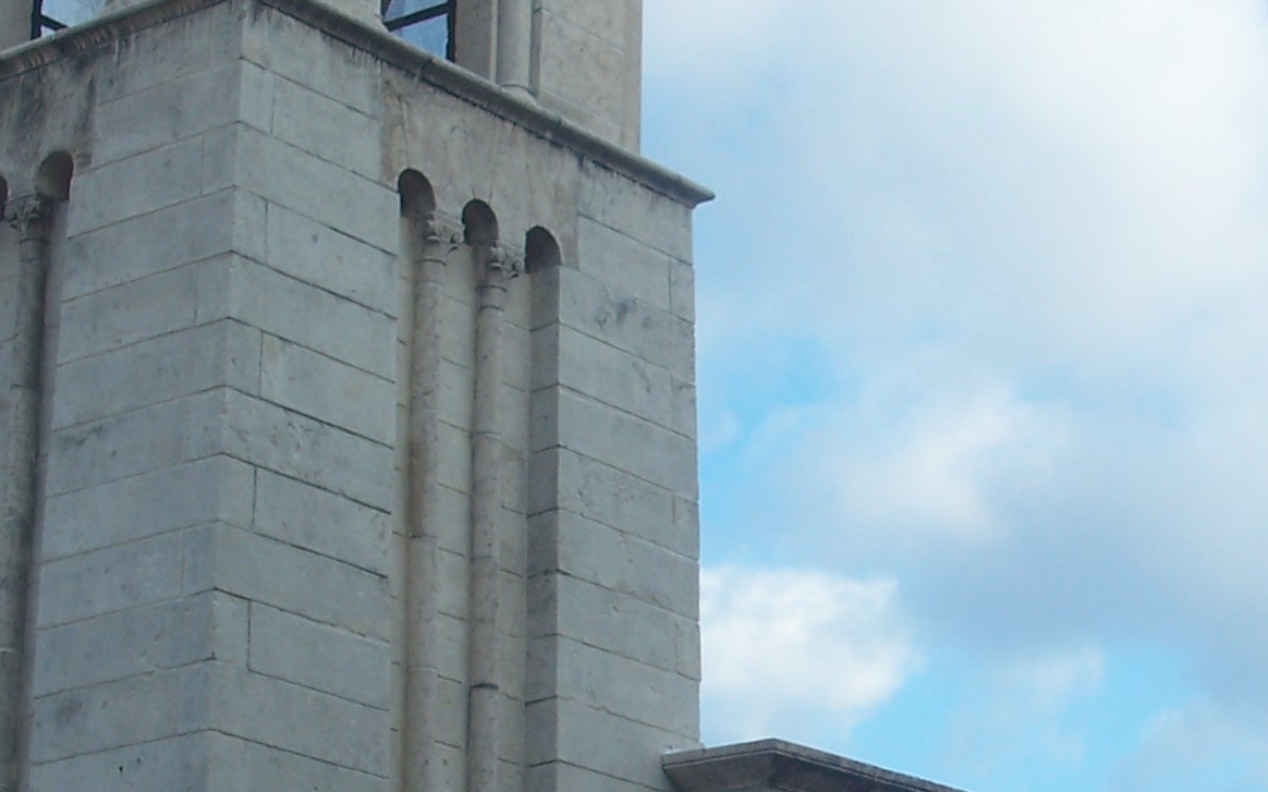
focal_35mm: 110
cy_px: 809
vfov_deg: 11.8
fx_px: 3801
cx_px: 830
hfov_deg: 18.9
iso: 64
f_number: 2.8
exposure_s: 1/500
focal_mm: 7.8
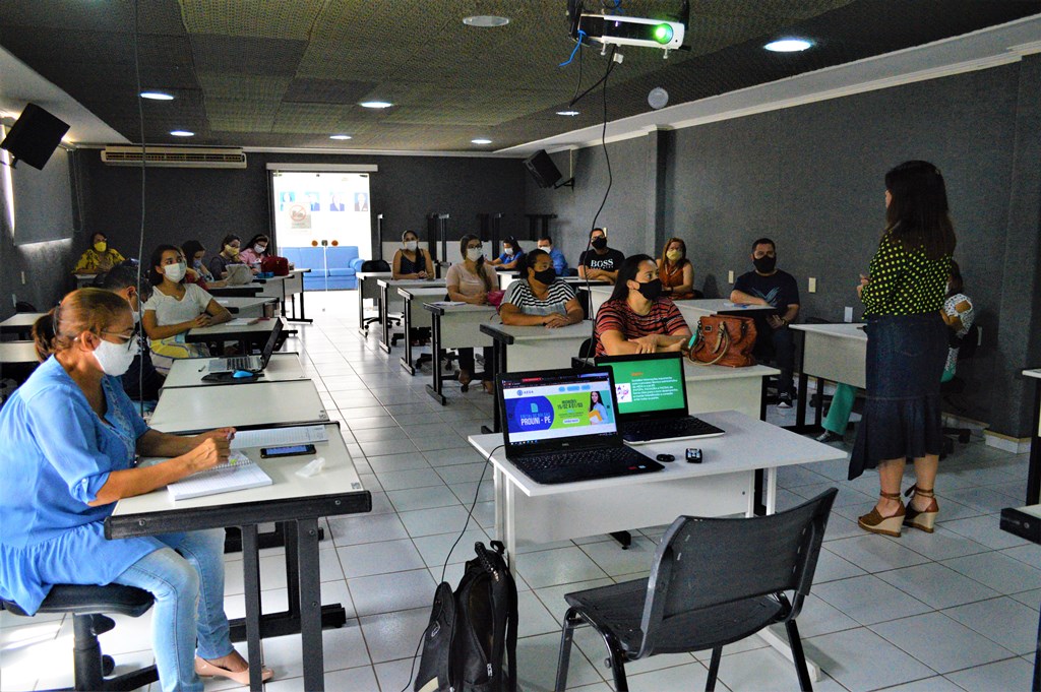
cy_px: 346
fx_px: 780
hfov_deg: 67.4
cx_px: 520
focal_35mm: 27
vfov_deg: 47.9
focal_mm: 18
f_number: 3.5
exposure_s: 1/250
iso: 3200
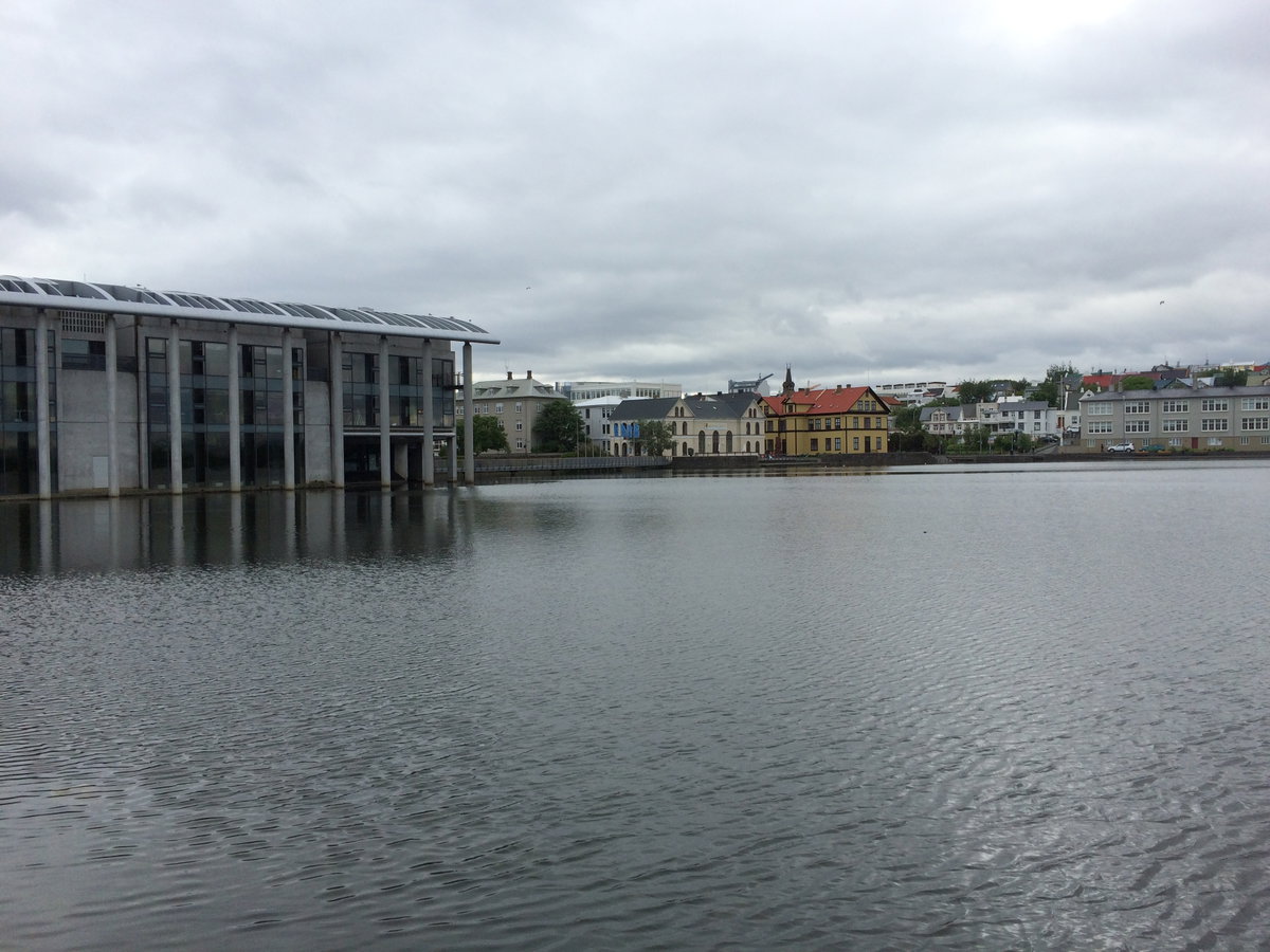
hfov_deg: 61.7
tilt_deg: -0.6
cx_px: 635
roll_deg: +1.2
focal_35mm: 29
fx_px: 1064
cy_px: 476
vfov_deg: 48.2
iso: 32
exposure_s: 1/1466
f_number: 2.2
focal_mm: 4.15
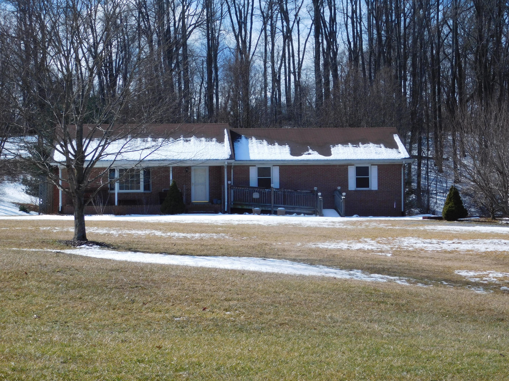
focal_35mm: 91
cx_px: 254
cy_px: 190
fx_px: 1338
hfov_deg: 21.5
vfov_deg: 16.2
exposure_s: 1/800
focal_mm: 16.1
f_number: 4.5
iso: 125
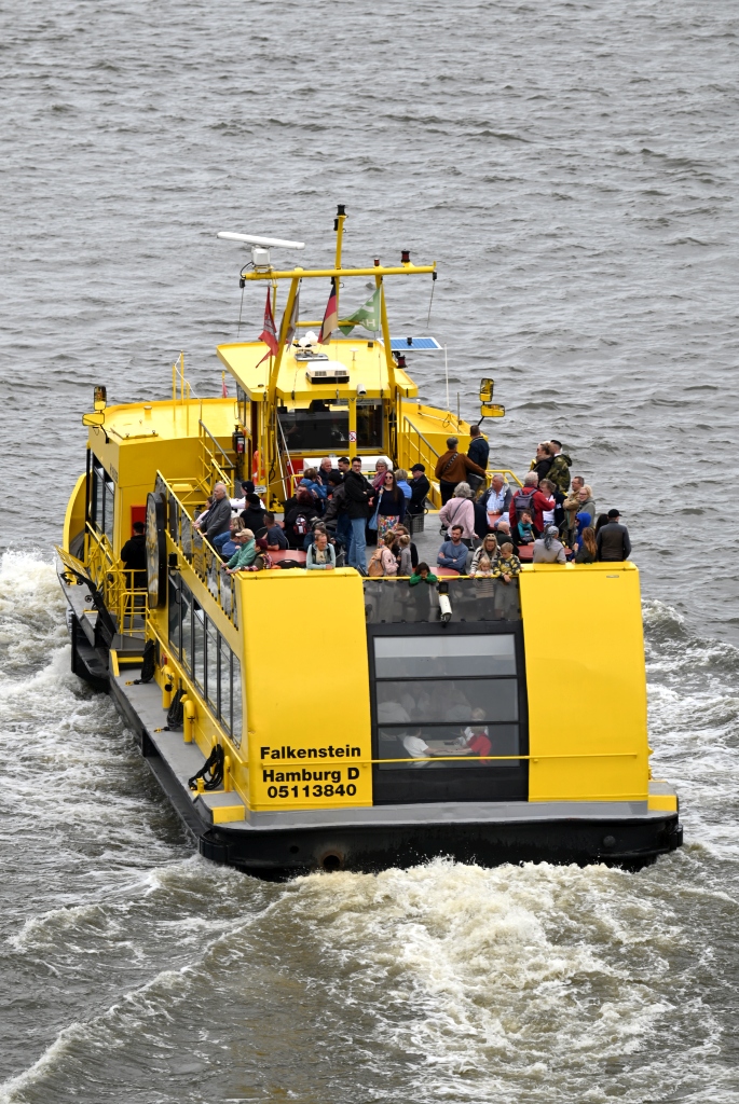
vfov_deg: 7.3
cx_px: 370
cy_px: 552
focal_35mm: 280
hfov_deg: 4.9
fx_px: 8601
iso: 100
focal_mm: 280
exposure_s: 1/250
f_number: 5.6
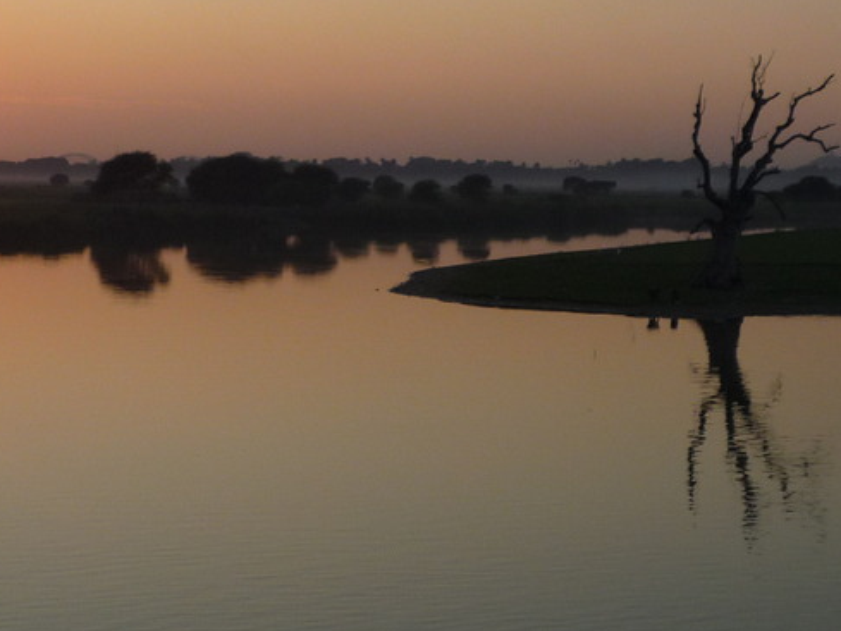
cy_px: 206
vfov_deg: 14.3
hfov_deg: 18.9
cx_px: 194
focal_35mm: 103
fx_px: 2503
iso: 100
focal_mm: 7.8
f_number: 4.3
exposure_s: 1/320
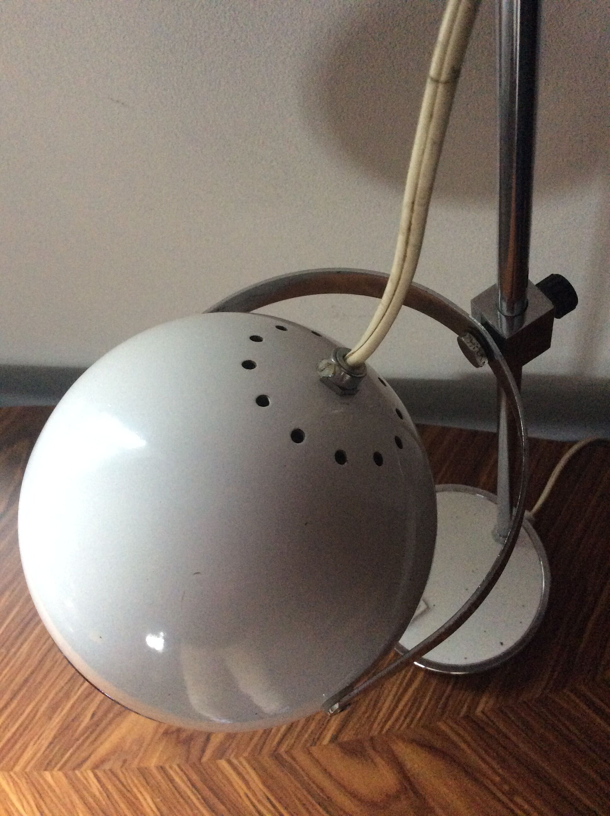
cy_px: 408
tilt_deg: -64.3
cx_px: 305
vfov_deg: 56.9
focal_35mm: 32
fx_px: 754
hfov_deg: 44.1
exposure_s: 1/25
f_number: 2.4
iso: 320
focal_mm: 3.3
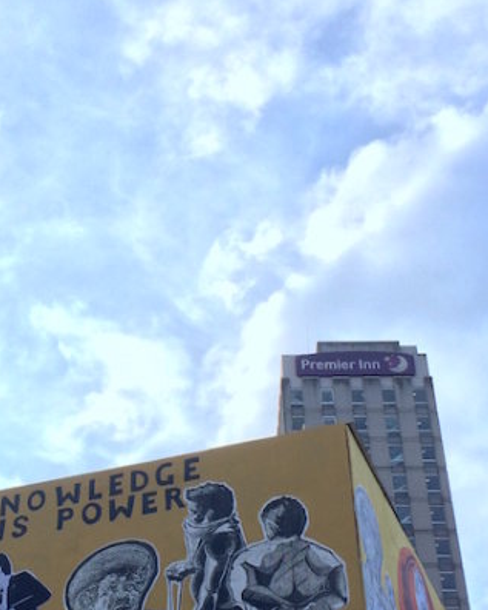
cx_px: 114
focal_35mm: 60
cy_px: 344
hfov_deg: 25.1
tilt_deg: +38.7
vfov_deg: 31.4
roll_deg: -2.4
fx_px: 1083
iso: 32
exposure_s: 1/2053
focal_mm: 4.15
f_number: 2.2
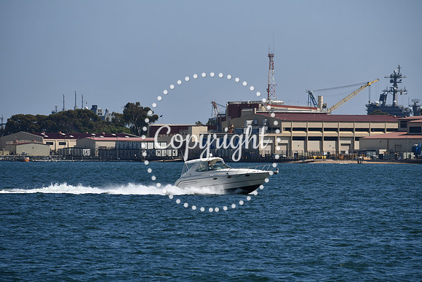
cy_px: 141
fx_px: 3341
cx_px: 211
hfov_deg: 7.2
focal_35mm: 285
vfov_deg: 4.8
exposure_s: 1/1600
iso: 200
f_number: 7.1
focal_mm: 190
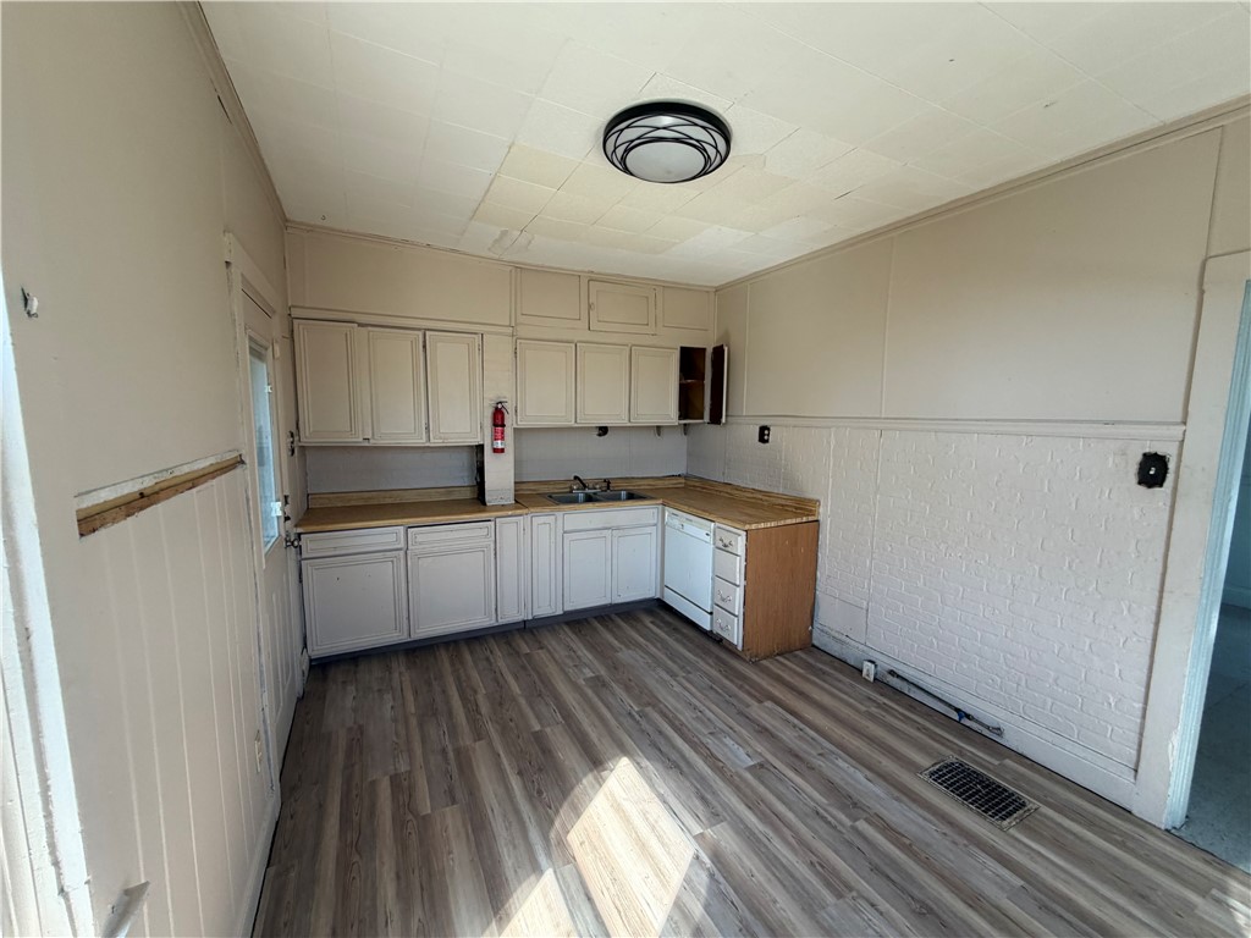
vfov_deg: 85.7
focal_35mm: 14
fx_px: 506
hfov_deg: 102.1
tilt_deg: -3.8
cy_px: 469
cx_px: 626
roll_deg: -2.5
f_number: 2.2
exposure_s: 1/121
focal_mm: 2.22
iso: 100
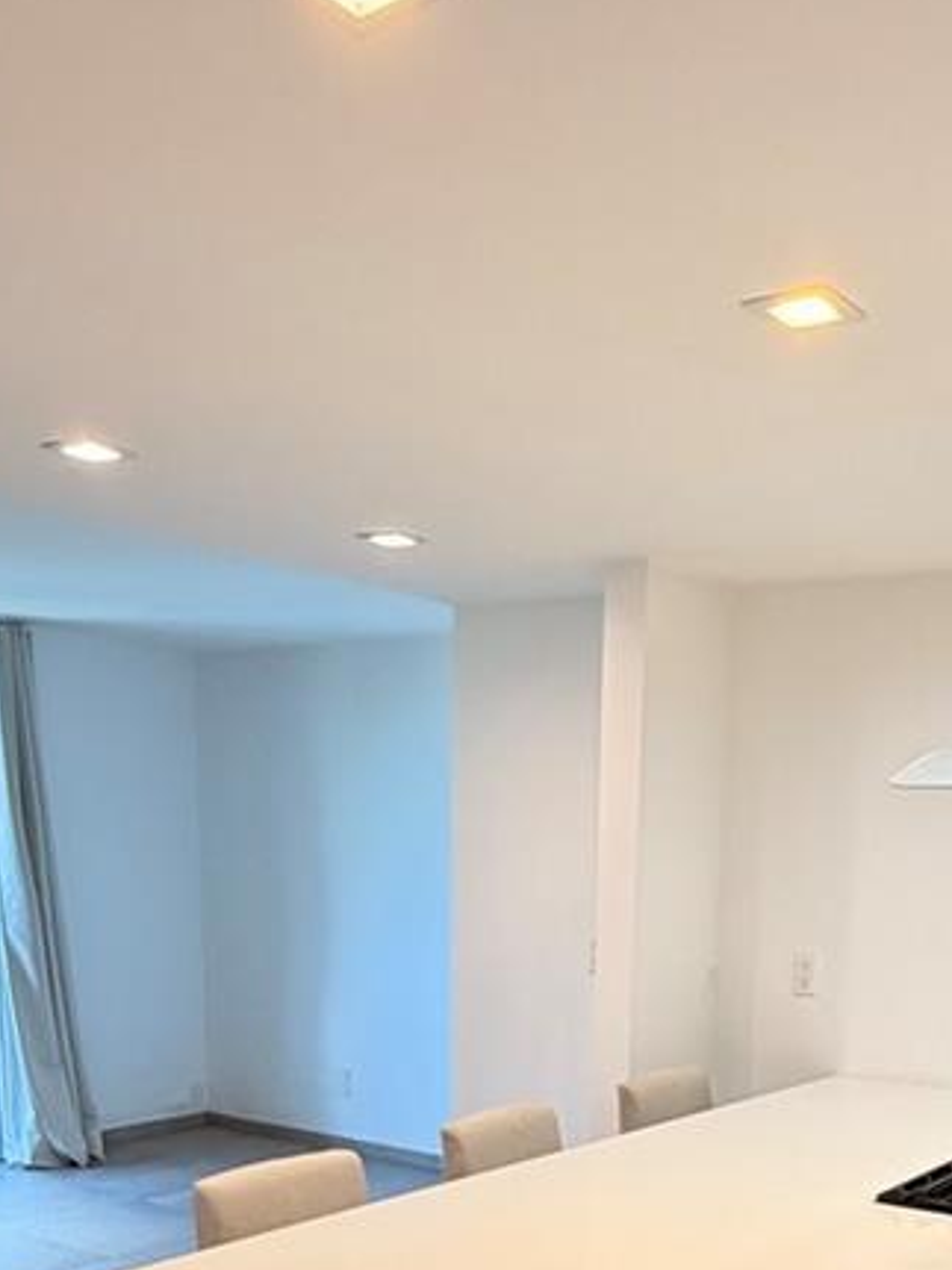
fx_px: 1431
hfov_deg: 36.4
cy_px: 1134
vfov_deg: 43.8
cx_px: 631
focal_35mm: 39
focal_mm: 2.22
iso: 250
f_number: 2.2
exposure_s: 1/60
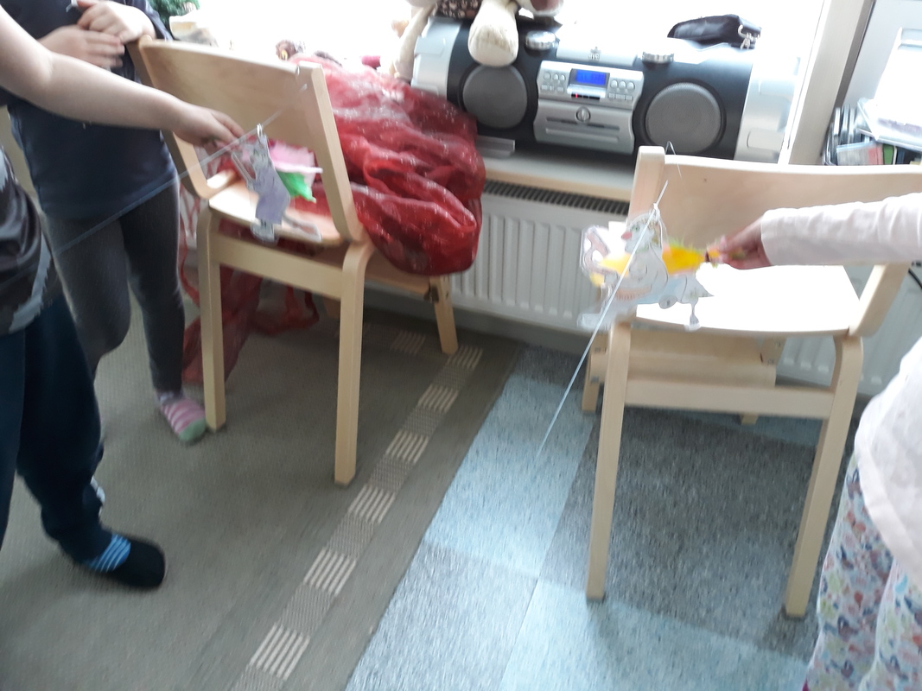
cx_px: 461
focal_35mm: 27
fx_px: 719
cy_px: 346
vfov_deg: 51.3
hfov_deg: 65.3
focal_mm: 3.71
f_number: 1.7
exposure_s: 1/50
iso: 125
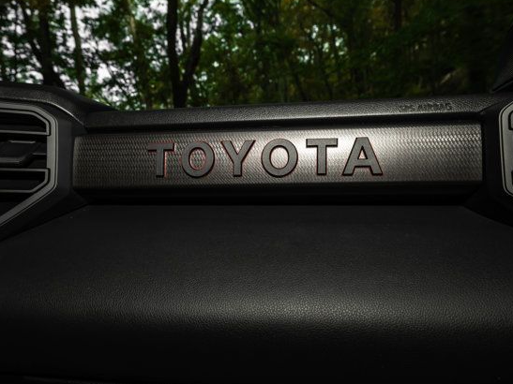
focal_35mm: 27
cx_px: 239
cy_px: 193
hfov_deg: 65.3
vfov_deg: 51.3
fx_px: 400
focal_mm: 24
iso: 800
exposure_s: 1/200
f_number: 10
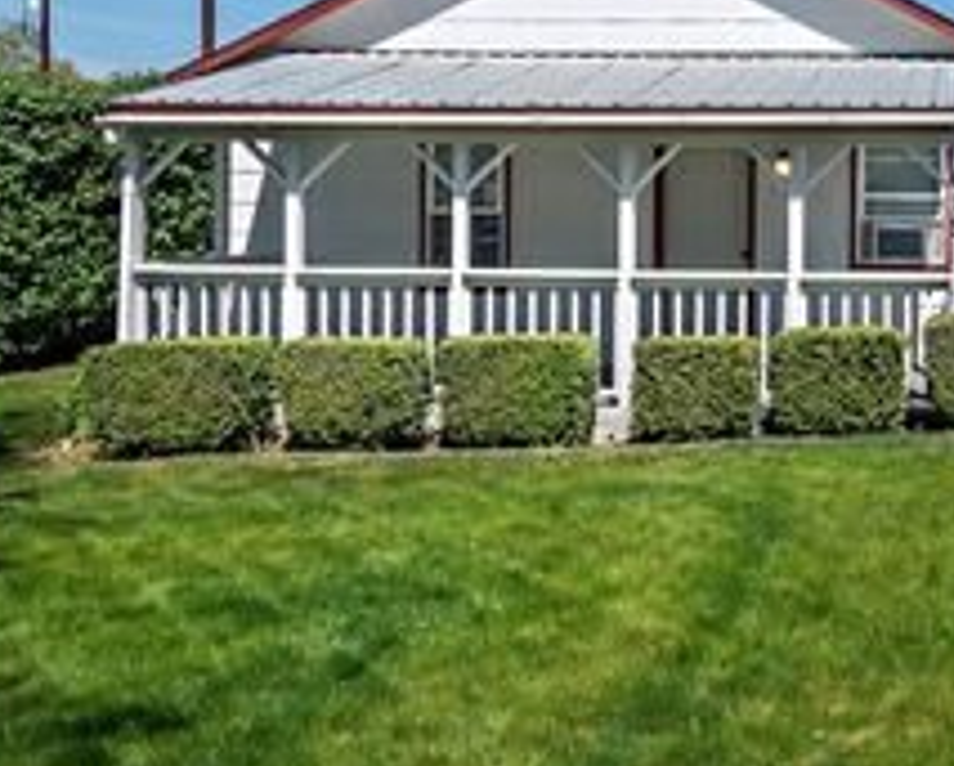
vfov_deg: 33.4
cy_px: 175
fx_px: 1244
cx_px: 909
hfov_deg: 38.2
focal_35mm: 44
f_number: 16
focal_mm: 20
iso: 200
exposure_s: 1/160
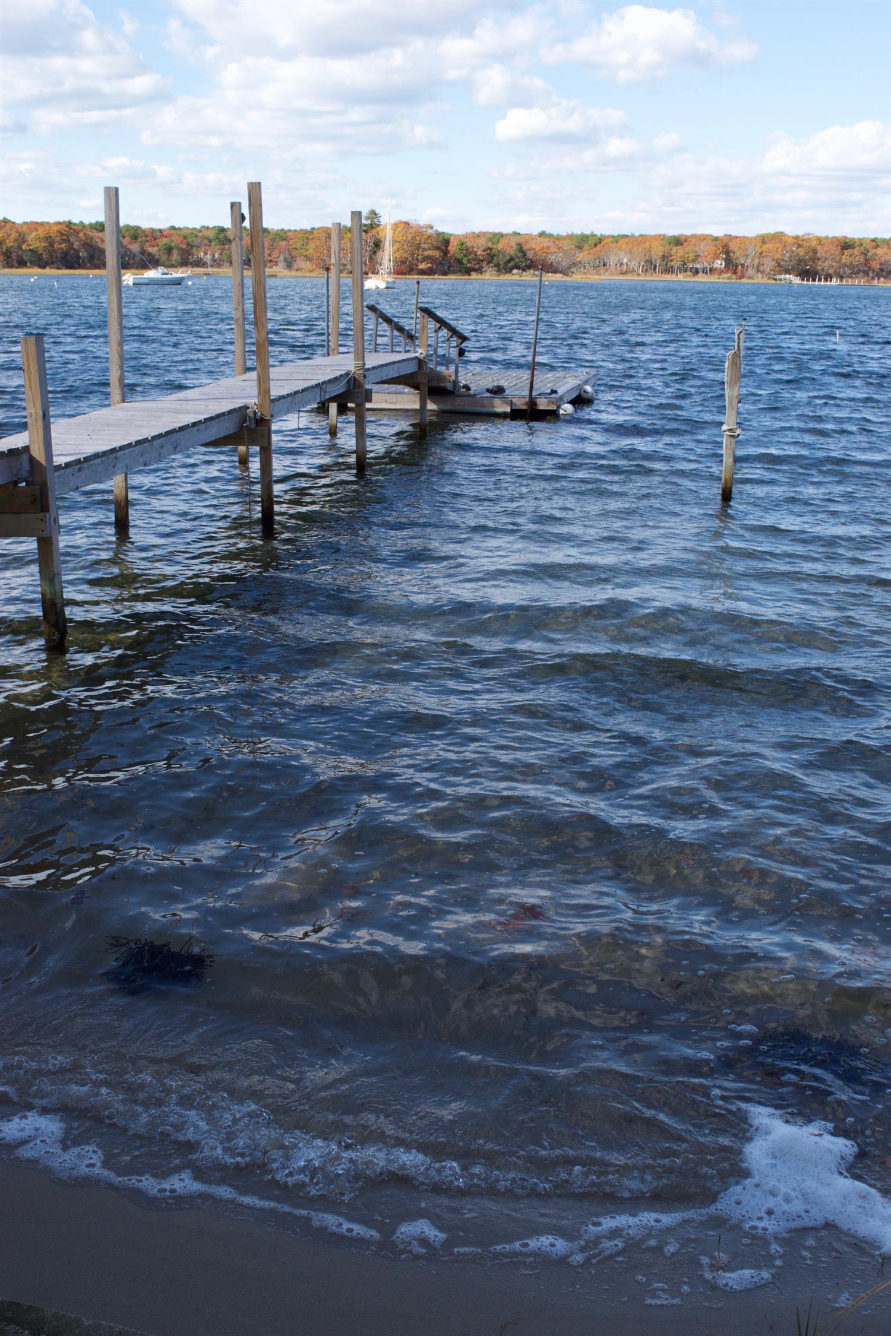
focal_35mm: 38
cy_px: 668
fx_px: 1392
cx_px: 446
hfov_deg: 35.5
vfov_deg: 51.3
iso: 400
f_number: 11
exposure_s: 1/400
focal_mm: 25
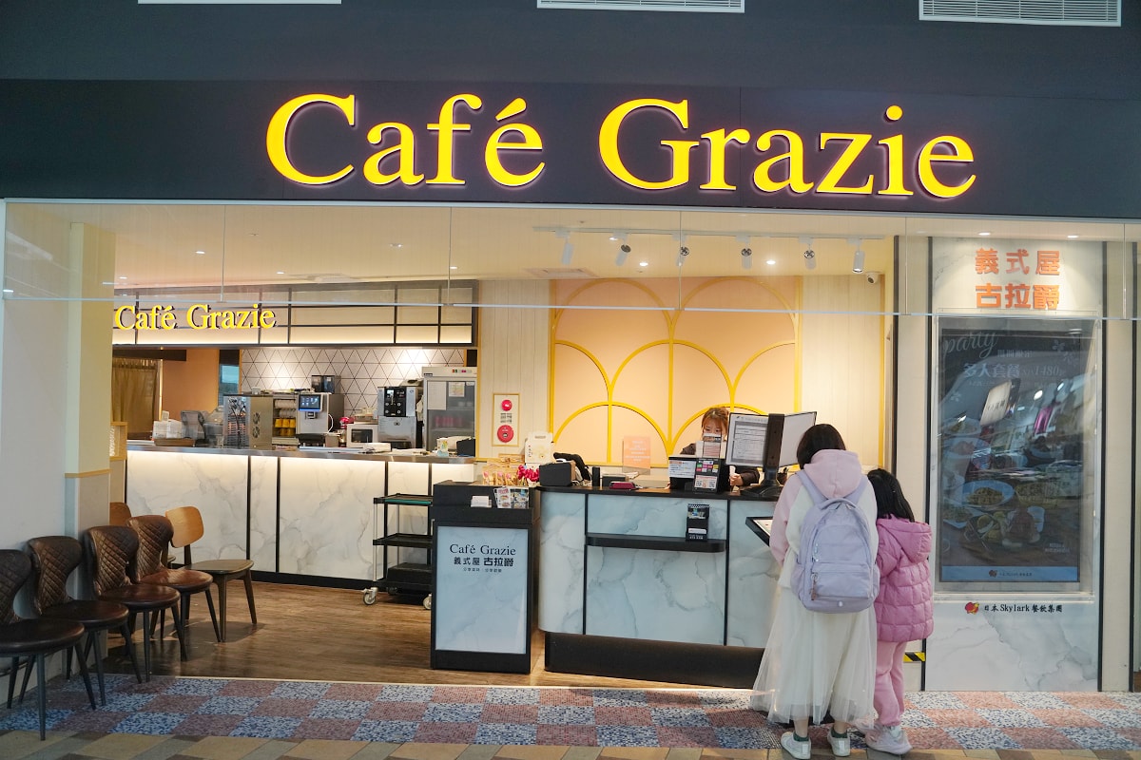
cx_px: 570
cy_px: 380
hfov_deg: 65.5
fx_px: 887
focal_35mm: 28
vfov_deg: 46.4
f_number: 3.2
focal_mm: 28
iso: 1600
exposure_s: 1/160
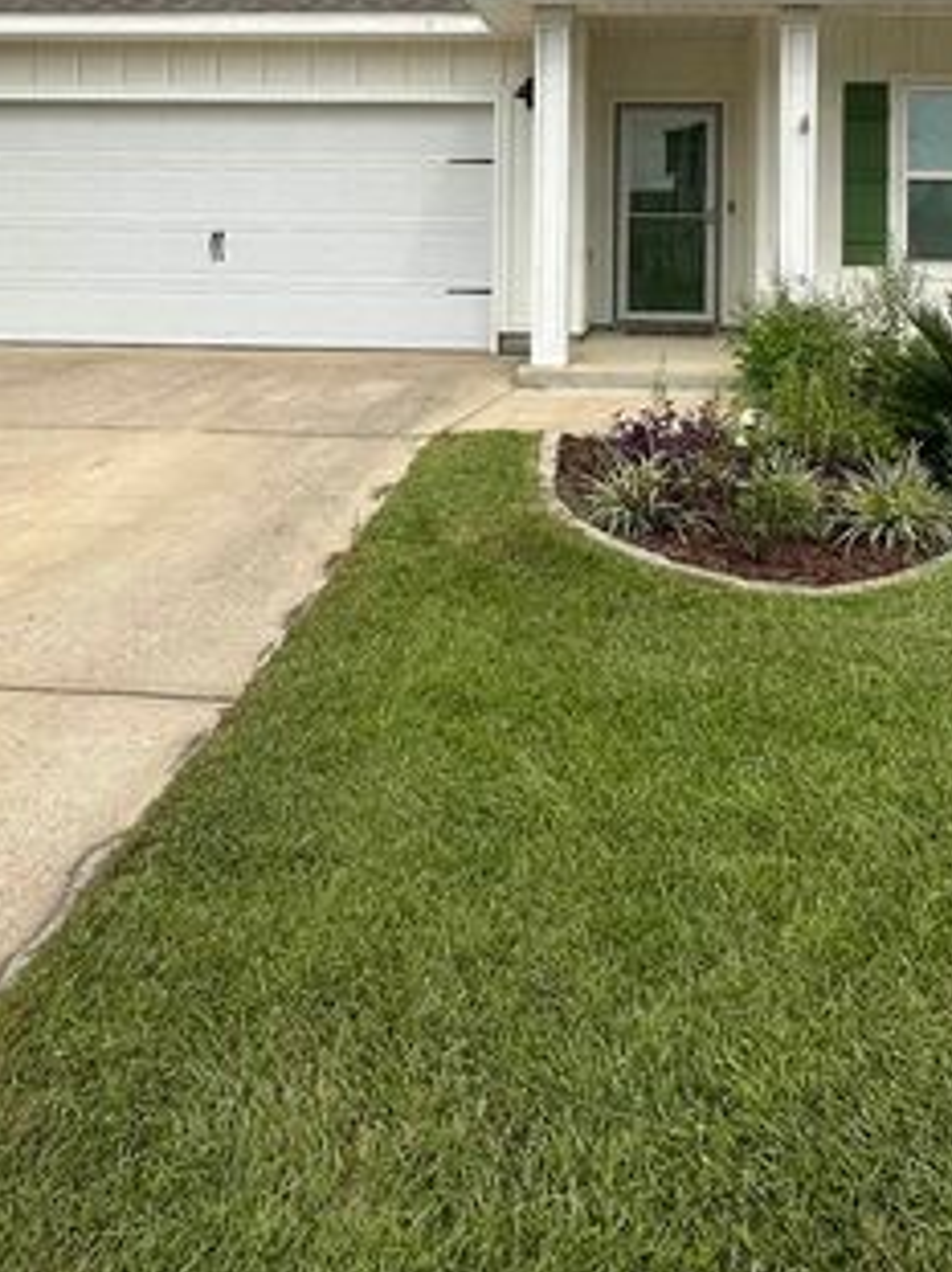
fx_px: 1101
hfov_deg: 46.4
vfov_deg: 55.0
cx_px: 592
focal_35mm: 30
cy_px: 223
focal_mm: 2.22
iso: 50
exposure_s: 1/1453
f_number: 2.2
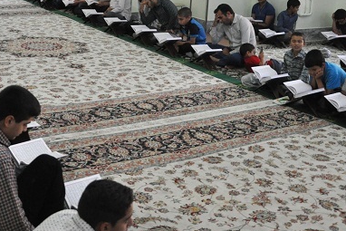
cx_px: 152
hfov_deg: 37.5
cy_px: 27
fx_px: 510
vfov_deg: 24.9
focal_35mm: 53
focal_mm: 18
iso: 1600
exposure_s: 1/160
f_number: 3.5
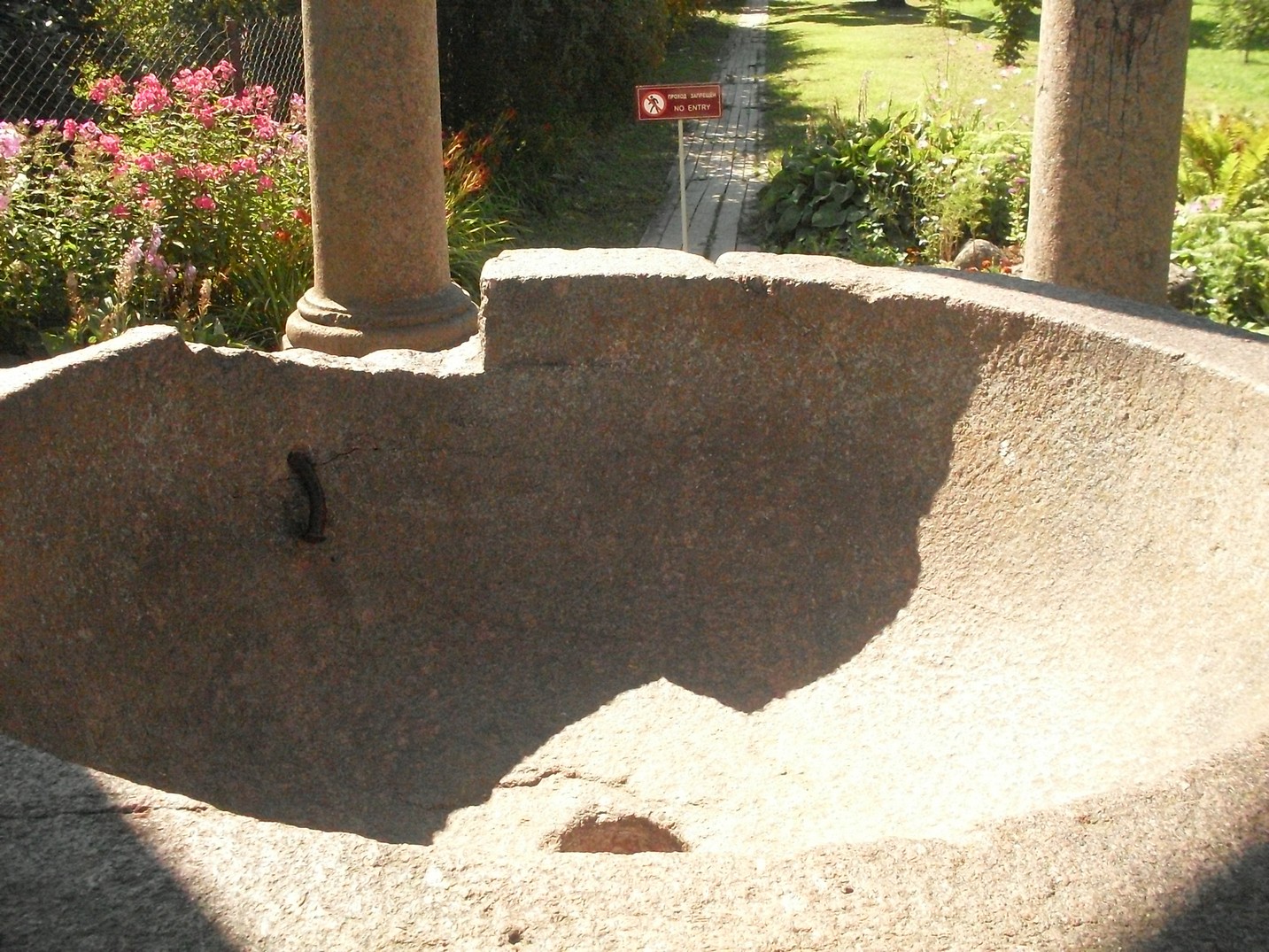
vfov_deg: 37.7
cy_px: 476
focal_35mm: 38
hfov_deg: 49.0
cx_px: 634
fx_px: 1393
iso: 400
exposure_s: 1/250
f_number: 8.4
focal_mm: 6.3
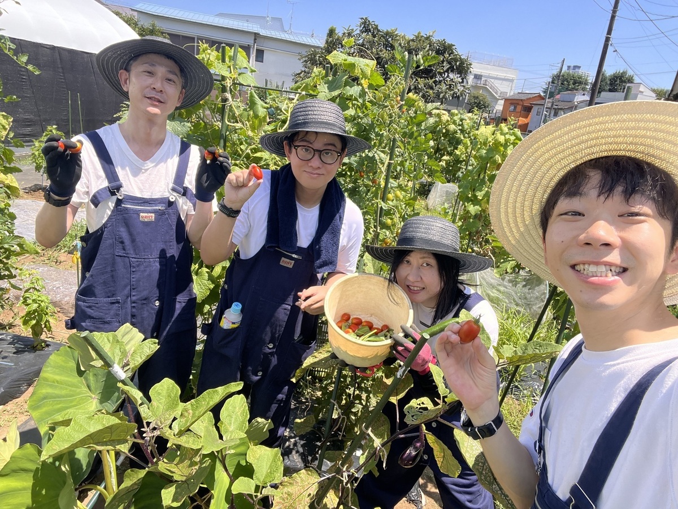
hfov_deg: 73.9
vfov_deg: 58.9
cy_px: 254
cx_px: 339
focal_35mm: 23
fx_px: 450
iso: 32
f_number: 2.2
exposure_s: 1/416
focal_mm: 2.71
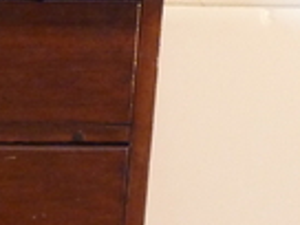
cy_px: 335
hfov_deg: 7.8
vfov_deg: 6.1
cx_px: -285
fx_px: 2097
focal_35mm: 242
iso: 400
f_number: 3.9
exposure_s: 1/20
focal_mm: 9.1
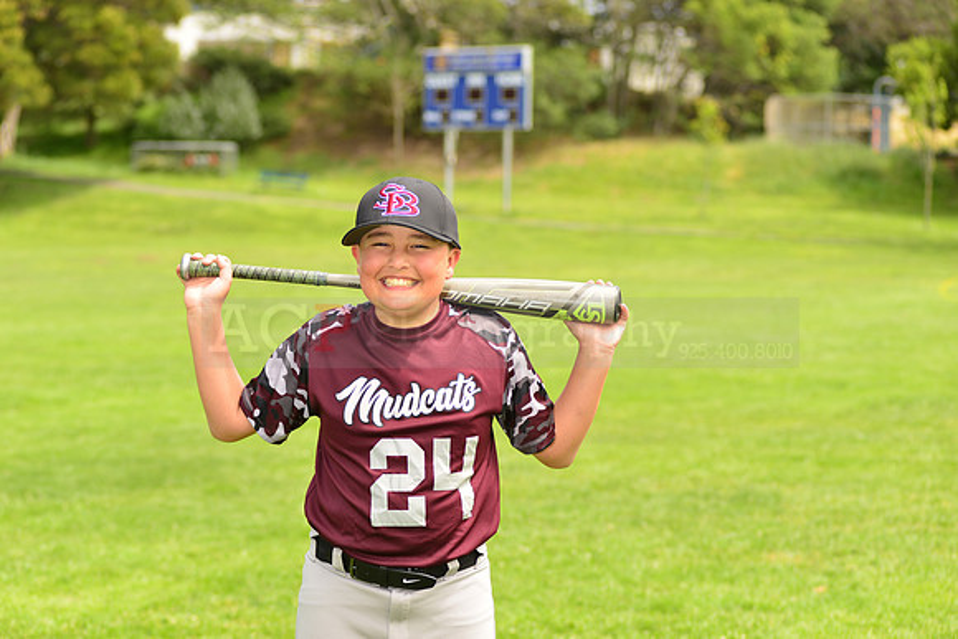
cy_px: 320
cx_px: 479
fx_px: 2289
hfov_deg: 23.6
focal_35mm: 86
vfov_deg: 15.9
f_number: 5
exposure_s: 1/250
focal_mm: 86
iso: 100
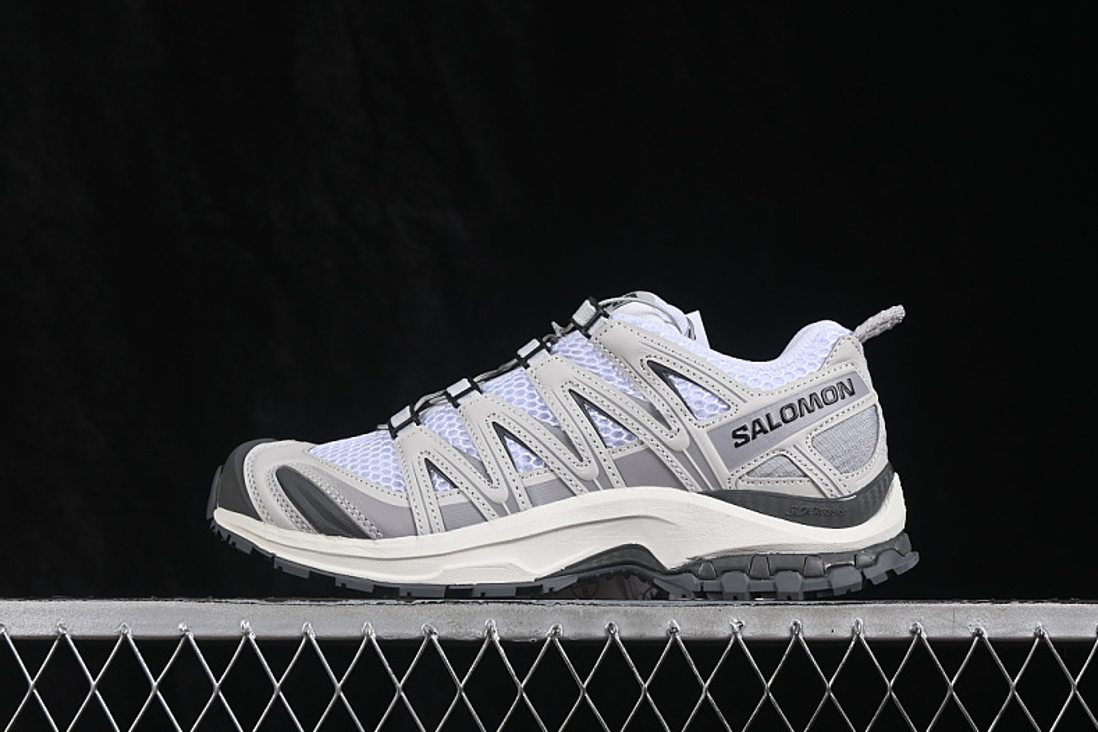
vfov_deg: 17.9
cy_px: 368
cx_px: 555
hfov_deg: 26.7
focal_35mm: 76
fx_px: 2318
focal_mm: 50
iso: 160
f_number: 8
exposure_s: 1/80
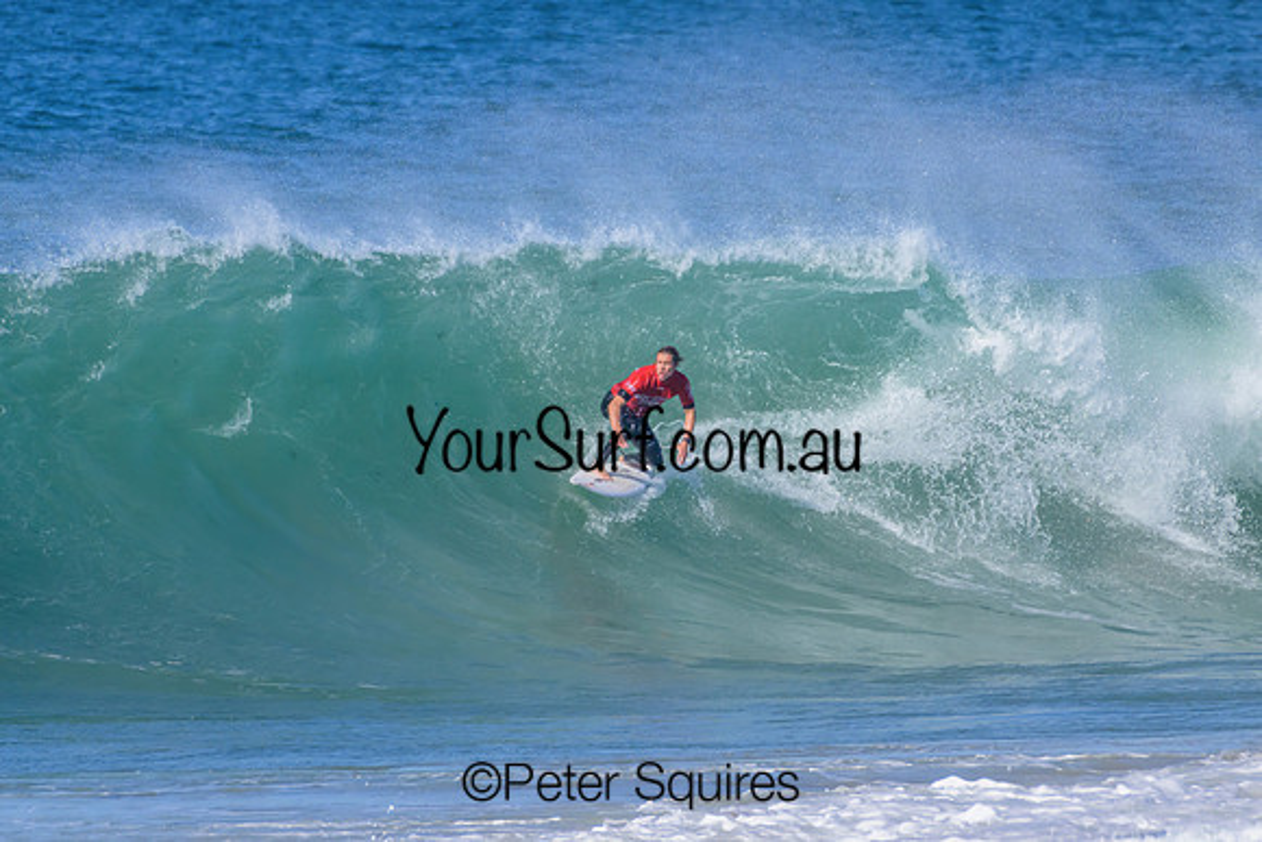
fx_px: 35062
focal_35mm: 1000
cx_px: 631
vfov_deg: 1.4
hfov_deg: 2.1
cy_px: 421
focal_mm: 1000
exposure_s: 1/3200
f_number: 11
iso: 1800
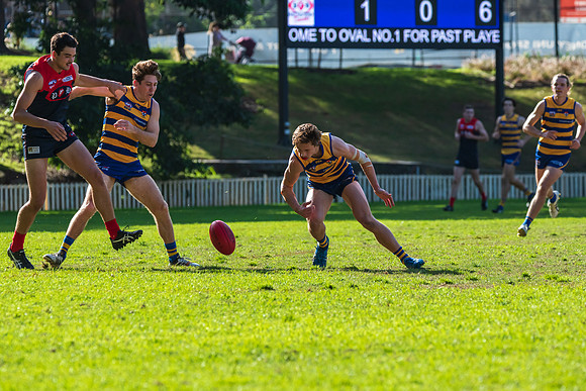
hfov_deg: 6.9
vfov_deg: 4.6
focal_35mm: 297
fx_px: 4841
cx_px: 283
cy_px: 195
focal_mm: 280
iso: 800
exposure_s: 1/1600
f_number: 8
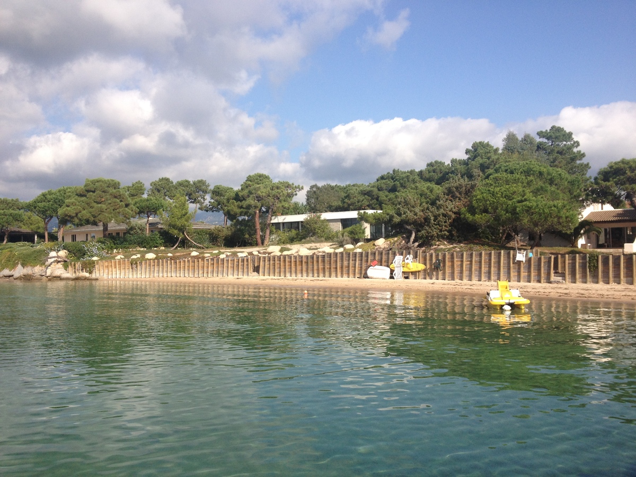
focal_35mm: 35
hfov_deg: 52.6
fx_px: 643
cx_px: 318
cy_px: 238
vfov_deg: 40.7
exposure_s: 1/1623
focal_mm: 4.28
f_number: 2.4
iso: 64
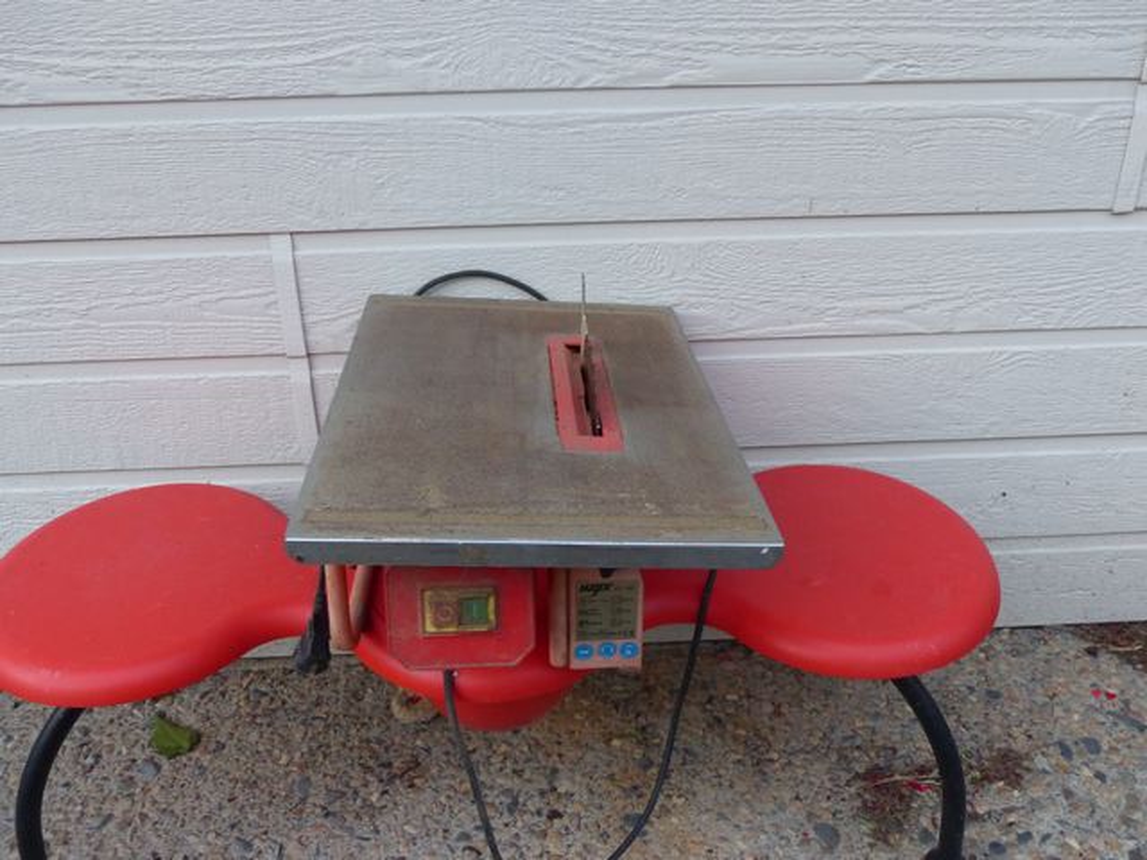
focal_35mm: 30
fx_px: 994
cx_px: 574
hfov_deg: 60.0
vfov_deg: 46.8
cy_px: 430
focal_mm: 5.4
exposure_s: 1/50
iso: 400
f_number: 2.8
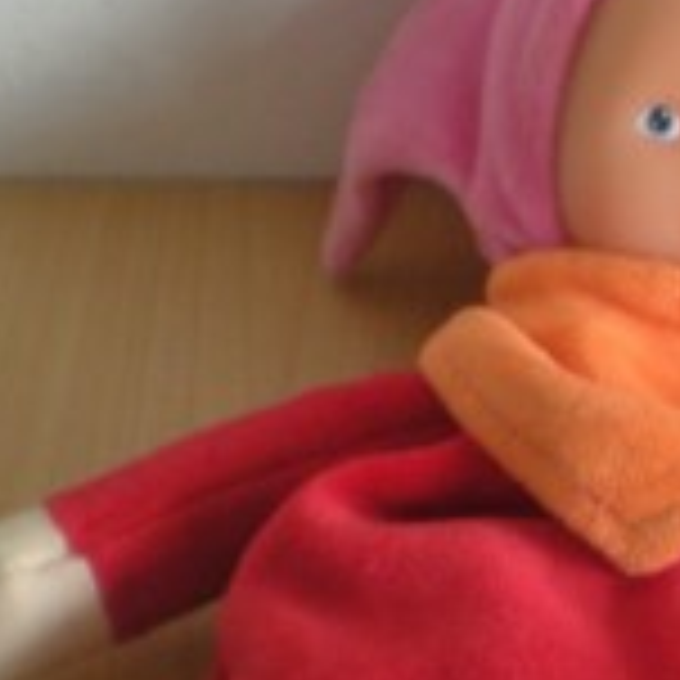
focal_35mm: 116
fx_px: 2578
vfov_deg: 15.0
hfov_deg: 14.7
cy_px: 464
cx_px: 748
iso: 200
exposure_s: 1/43.4
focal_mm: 6.3
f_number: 3.1
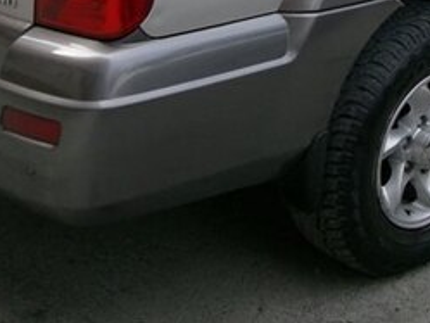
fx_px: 1119
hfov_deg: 21.4
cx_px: 357
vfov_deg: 15.6
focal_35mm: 90
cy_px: -103
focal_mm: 6
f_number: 3.6
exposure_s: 1/250
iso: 80
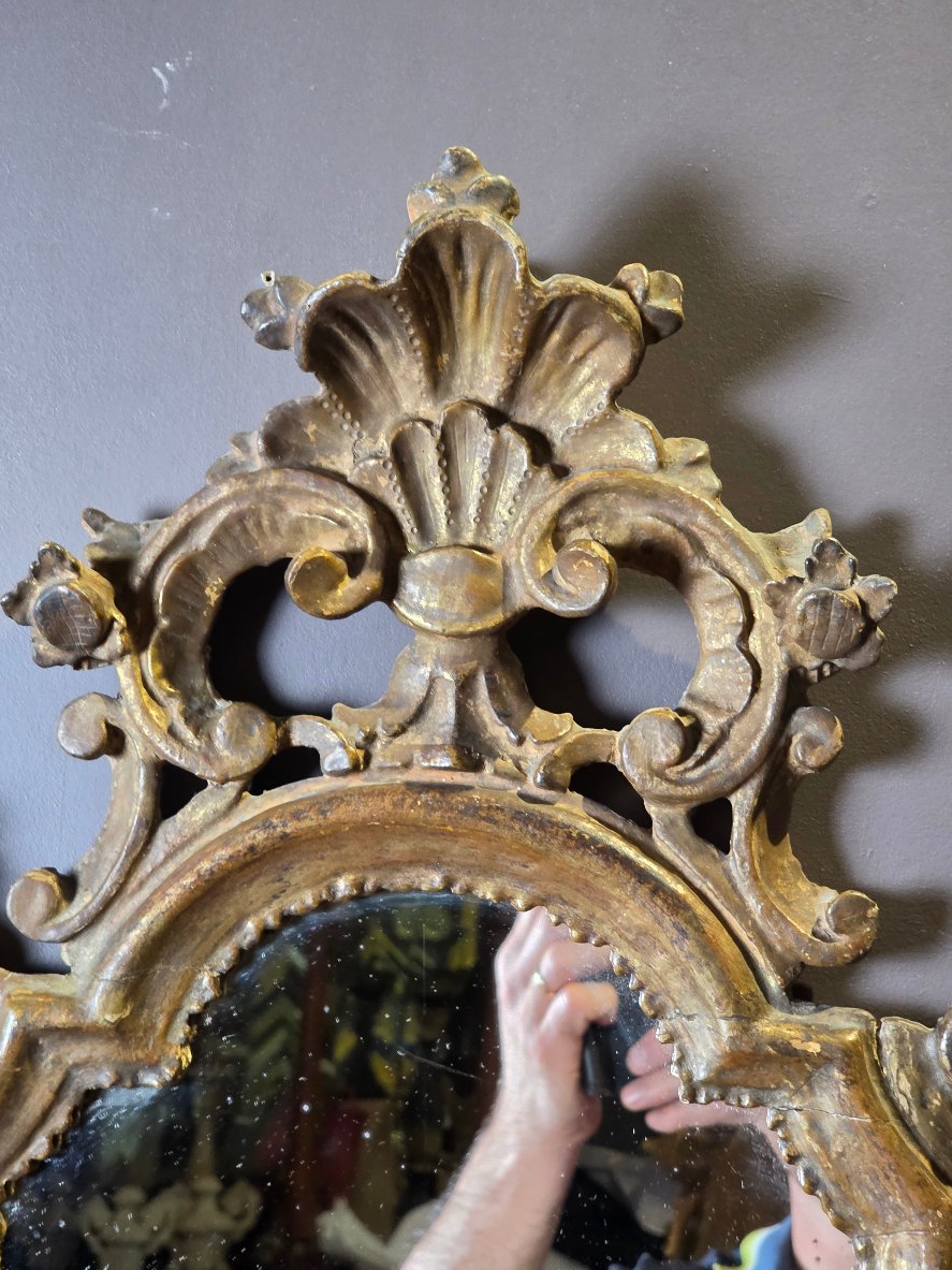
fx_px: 2567
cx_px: 475
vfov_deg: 27.8
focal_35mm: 70
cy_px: 628
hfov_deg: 21.0
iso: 320
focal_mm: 7.9
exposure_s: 1/50
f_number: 2.4
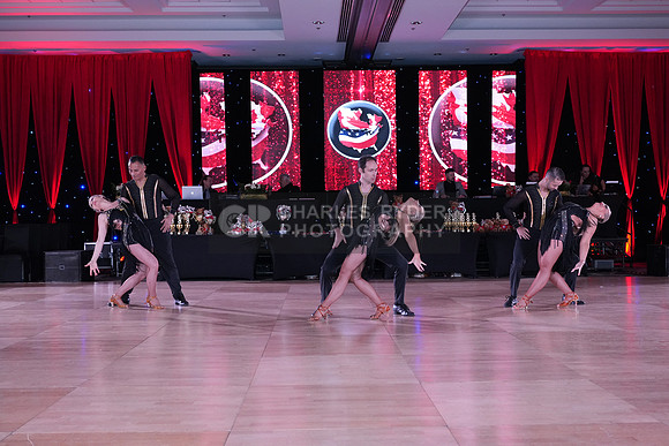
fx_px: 743
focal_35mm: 40
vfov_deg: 33.4
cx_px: 334
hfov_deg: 48.4
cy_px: 223
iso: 2500
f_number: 5
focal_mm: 40
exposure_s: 1/250
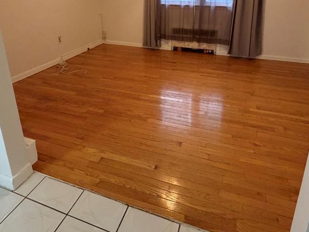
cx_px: 165
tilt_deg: -17.2
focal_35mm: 23
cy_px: 45
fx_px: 205
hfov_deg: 73.8
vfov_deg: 54.6
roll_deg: -0.5
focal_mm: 2.22
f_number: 2.2
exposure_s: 1/60
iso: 400
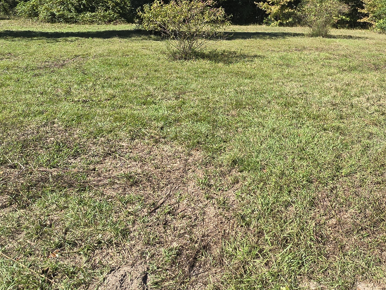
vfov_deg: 40.9
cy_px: 0
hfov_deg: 58.0
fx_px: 335
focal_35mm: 30
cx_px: 271
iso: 50
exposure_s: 1/1465
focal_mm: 2.2
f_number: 2.2
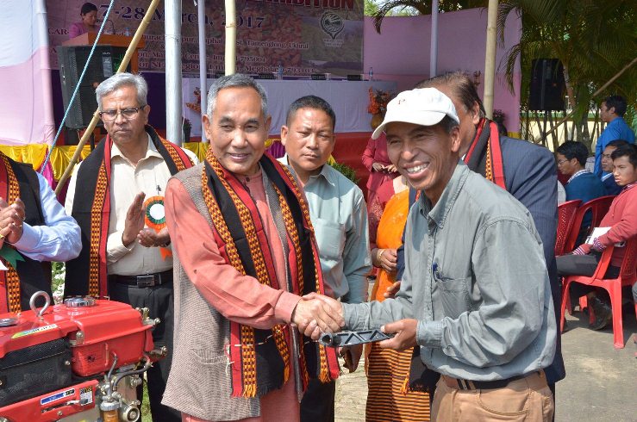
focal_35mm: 51
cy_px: 211
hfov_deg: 38.9
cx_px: 318
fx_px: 901
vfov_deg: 26.4
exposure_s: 1/1000
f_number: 10
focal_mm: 34
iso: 800
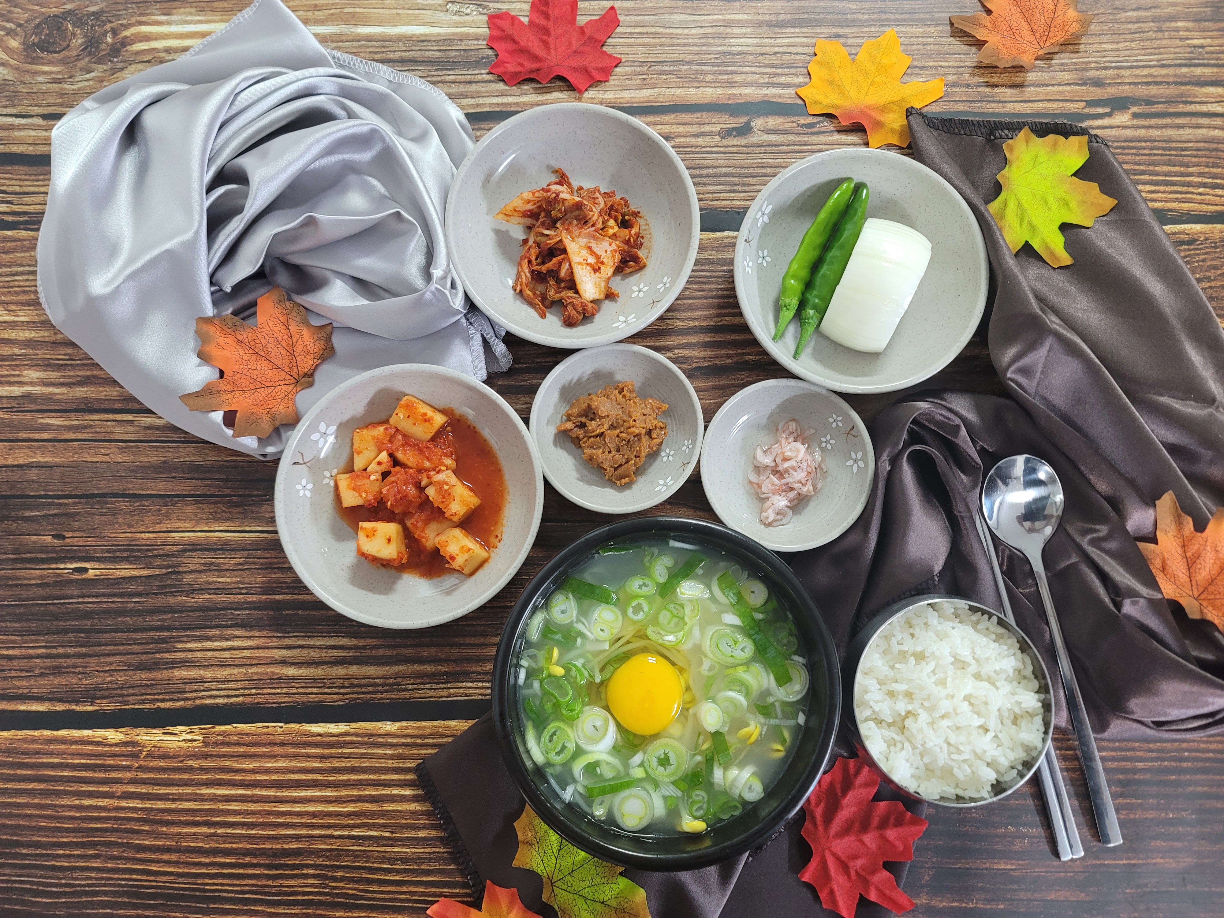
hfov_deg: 69.4
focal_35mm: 25
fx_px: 884
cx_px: 612
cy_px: 459
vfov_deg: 54.9
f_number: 1.8
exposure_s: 1/40
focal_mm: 7
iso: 320
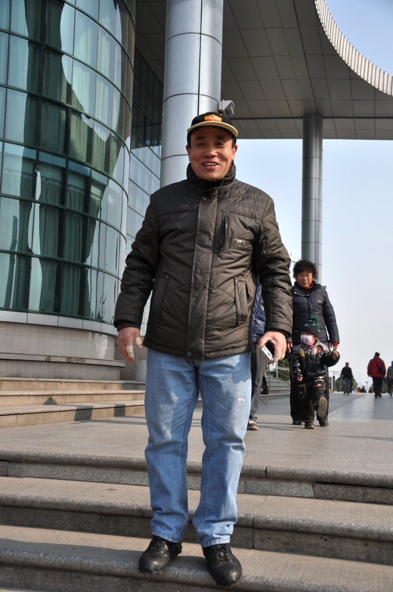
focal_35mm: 39
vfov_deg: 49.6
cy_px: 296
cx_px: 196
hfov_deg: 34.1
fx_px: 640
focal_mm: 26
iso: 220
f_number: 4
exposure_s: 1/1600
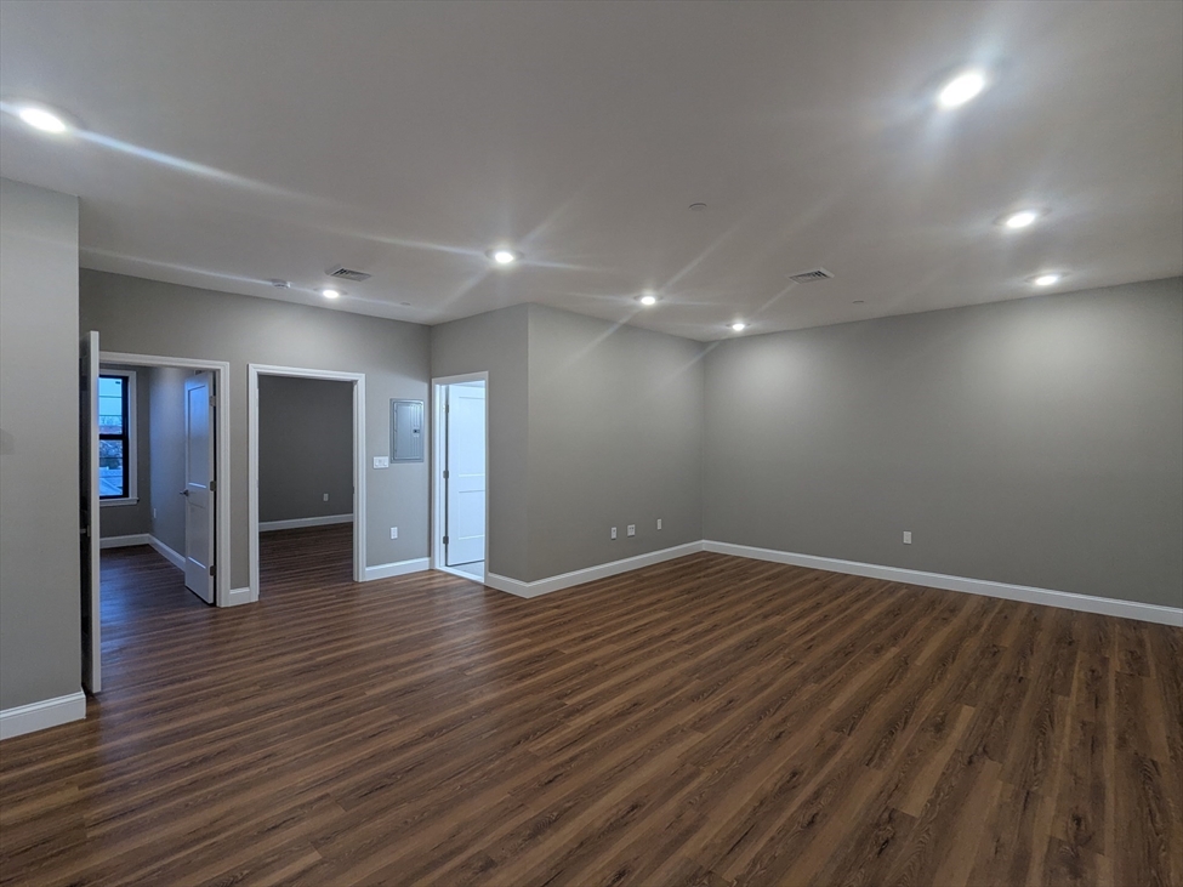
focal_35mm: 16
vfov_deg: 78.1
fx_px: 547
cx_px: 592
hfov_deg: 94.5
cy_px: 444
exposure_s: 1/24
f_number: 2.2
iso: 70
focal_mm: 2.35
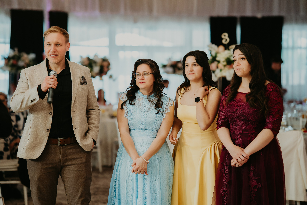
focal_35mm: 85
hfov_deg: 23.9
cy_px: 102
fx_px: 725
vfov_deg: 16.1
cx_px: 154
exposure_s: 1/500
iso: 800
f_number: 2
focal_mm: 85
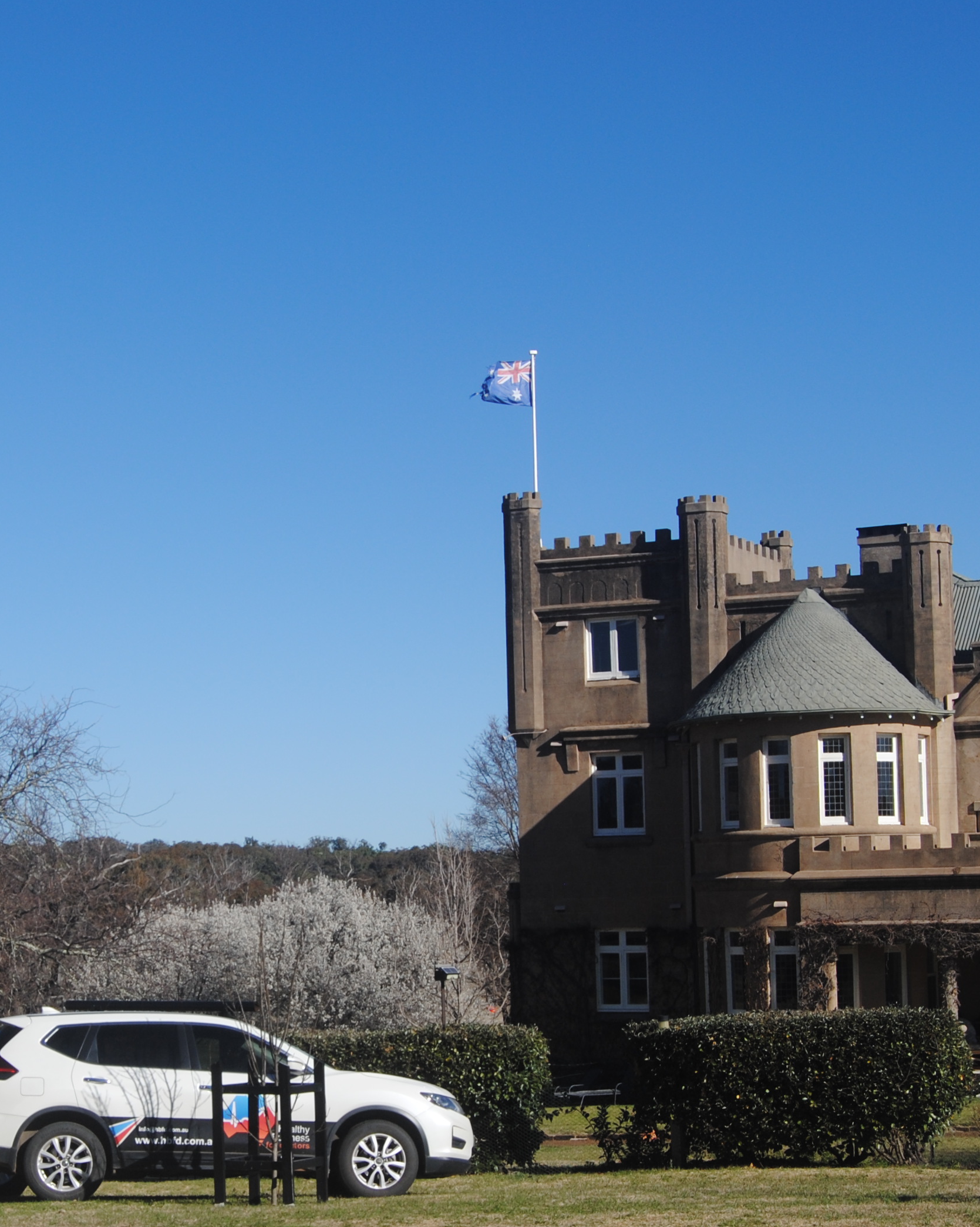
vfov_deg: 27.8
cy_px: 755
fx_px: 2466
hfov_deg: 22.3
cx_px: 270
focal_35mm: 68
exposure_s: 1/320
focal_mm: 26
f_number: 9
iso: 100
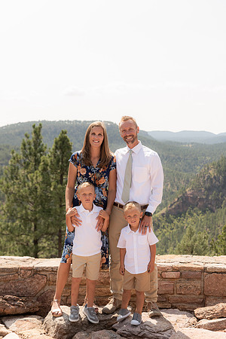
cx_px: 113
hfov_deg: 22.6
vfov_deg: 33.4
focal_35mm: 60
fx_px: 565
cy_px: 170
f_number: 4.5
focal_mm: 60
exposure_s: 1/400
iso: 80
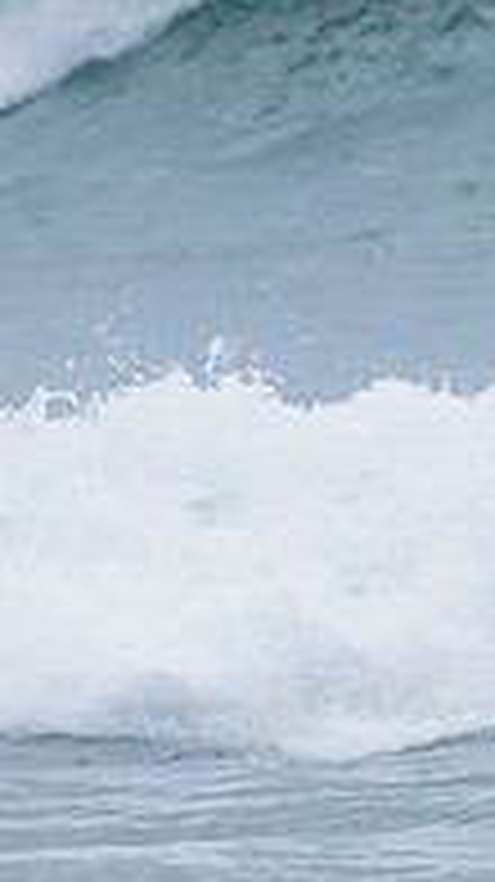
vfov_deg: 1.1
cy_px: 561
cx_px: 1287
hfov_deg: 0.6
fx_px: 44458
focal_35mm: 1902
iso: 640
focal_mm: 500
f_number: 5.6
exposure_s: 1/2000
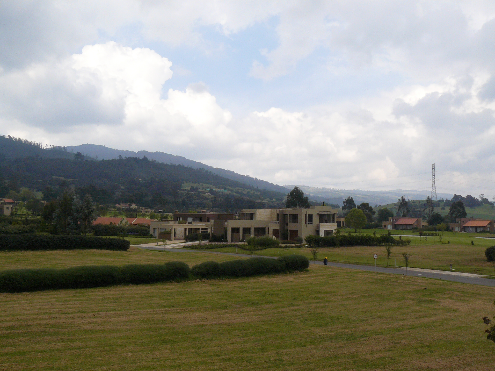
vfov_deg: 39.7
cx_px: 248
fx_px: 515
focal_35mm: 36
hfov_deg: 51.4
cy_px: 186
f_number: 8
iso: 200
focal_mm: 6
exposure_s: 1/250
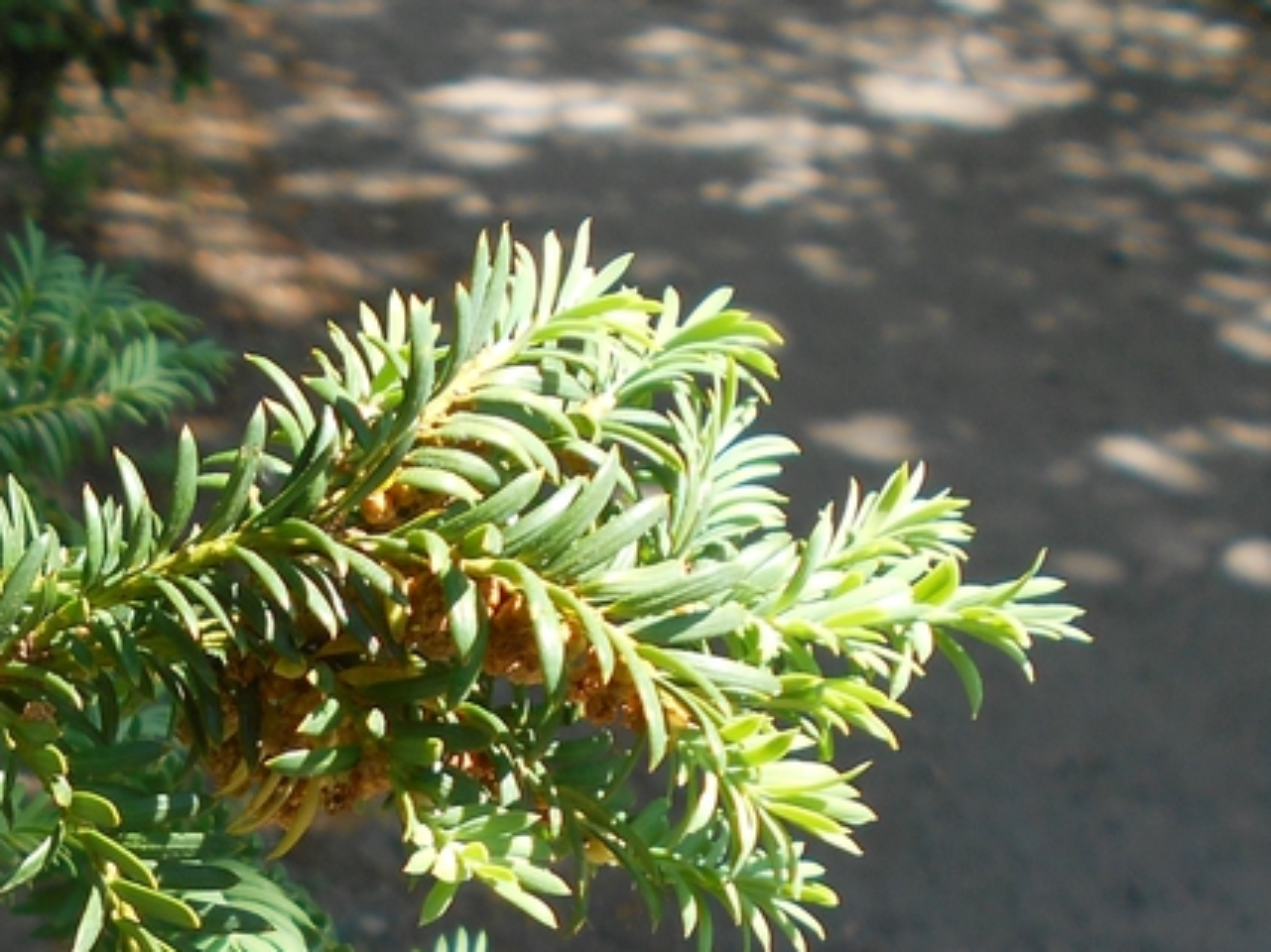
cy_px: 1113
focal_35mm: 72
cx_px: -143
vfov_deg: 19.4
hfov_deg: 25.1
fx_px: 2643
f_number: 3.4
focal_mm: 5.1
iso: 80
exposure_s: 1/200
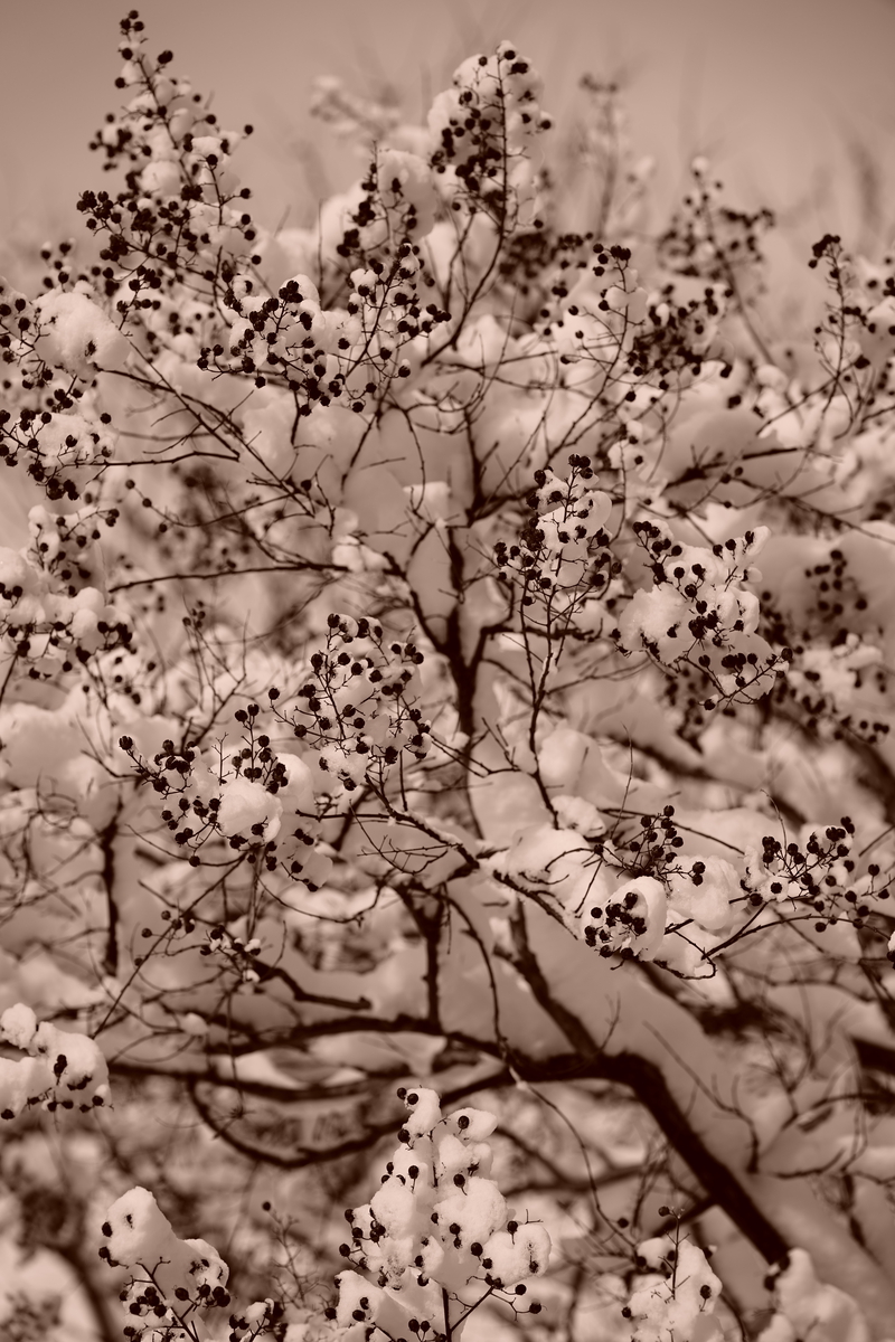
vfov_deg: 23.9
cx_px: 448
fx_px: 3170
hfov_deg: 16.1
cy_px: 671
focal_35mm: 85
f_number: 3.5
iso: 100
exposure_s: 1/1000
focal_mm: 85
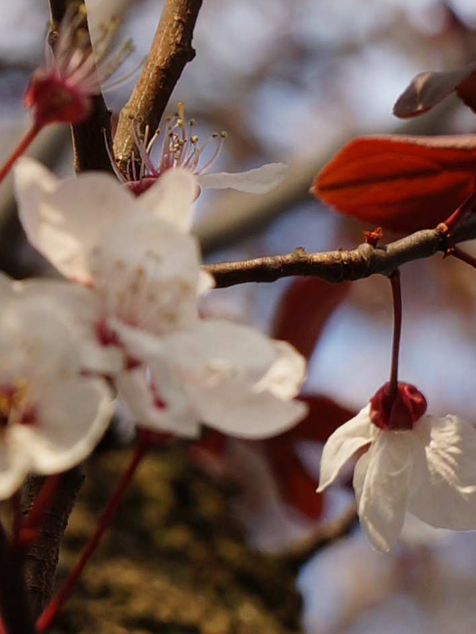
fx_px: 6892
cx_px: -351
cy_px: -218
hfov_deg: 3.9
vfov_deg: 5.2
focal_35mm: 376
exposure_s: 1/200
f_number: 5.6
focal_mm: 50
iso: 100
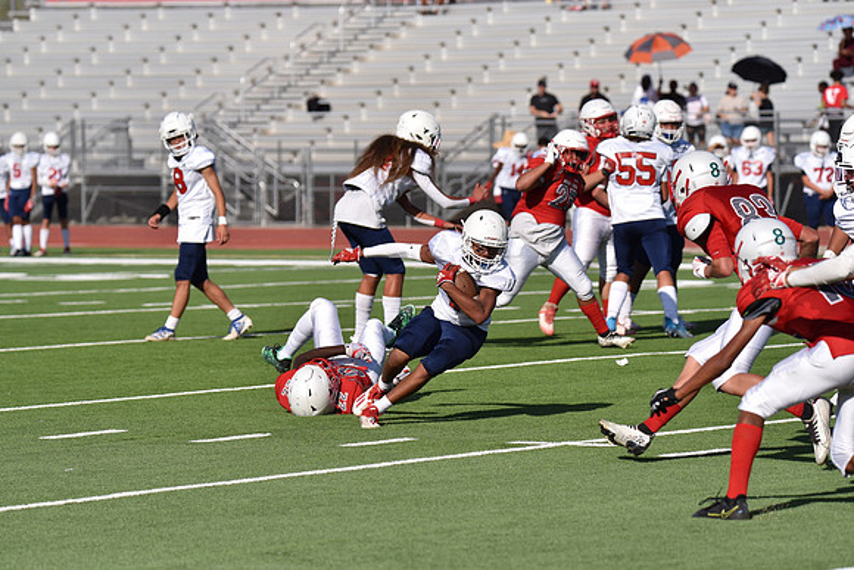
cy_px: 285
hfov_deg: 9.4
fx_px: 5220
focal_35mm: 220
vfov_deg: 6.2
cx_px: 427
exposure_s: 1/4000
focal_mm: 220
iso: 400
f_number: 5.6
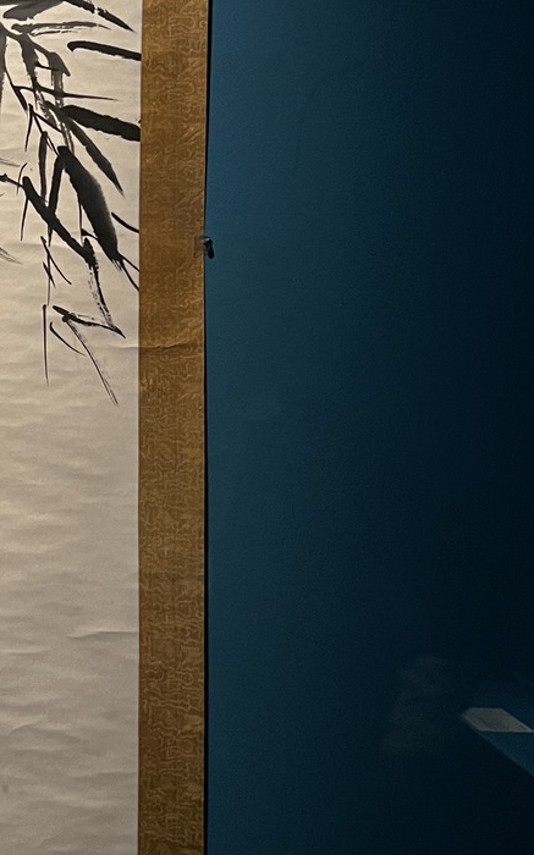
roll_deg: -1.1
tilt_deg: +1.3
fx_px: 1468
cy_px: 228
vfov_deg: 32.0
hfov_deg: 19.2
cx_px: -144
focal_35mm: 63
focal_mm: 5.7
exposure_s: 1/33
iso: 400
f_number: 1.5
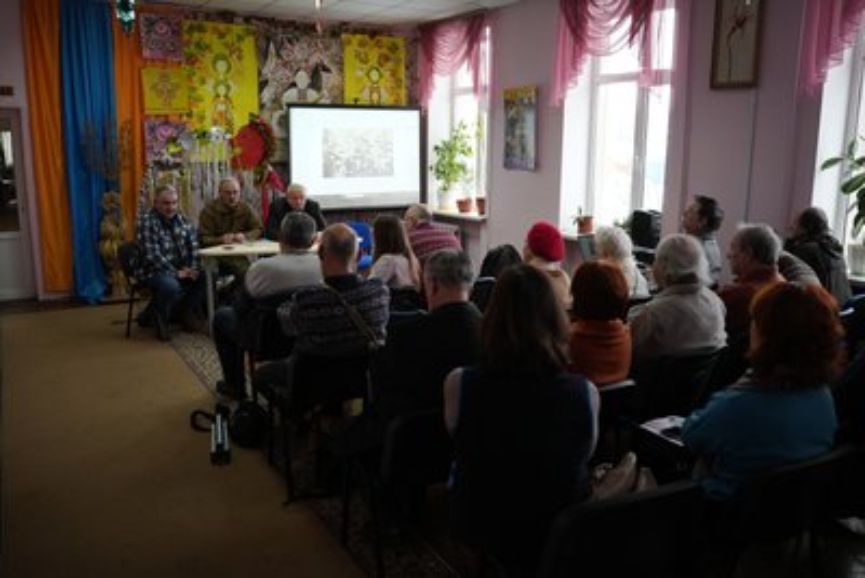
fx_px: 673
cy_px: 289
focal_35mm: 28
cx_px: 432
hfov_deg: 65.5
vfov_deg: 46.4
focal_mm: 28
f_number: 2.8
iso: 3200
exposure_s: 1/200
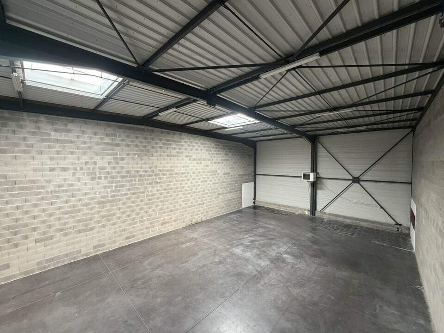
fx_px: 180
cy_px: 166
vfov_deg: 85.7
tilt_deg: -1.3
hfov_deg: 102.1
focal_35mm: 14
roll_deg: +1.1
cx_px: 222
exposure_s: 1/121
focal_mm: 2.22
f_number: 2.2
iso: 320
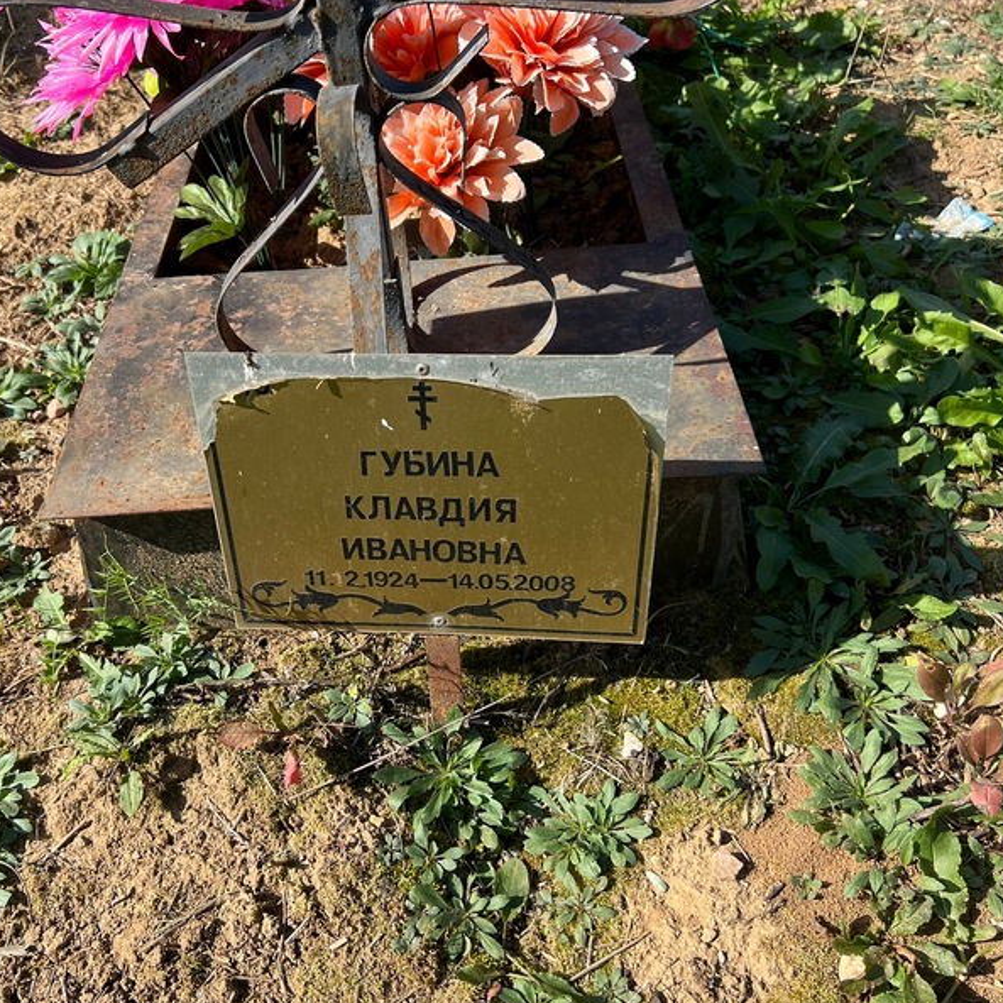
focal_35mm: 31
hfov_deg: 52.3
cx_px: 426
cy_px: 504
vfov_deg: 52.5
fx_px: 1016
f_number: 1.5
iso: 50
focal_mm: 5.7
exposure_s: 1/1808
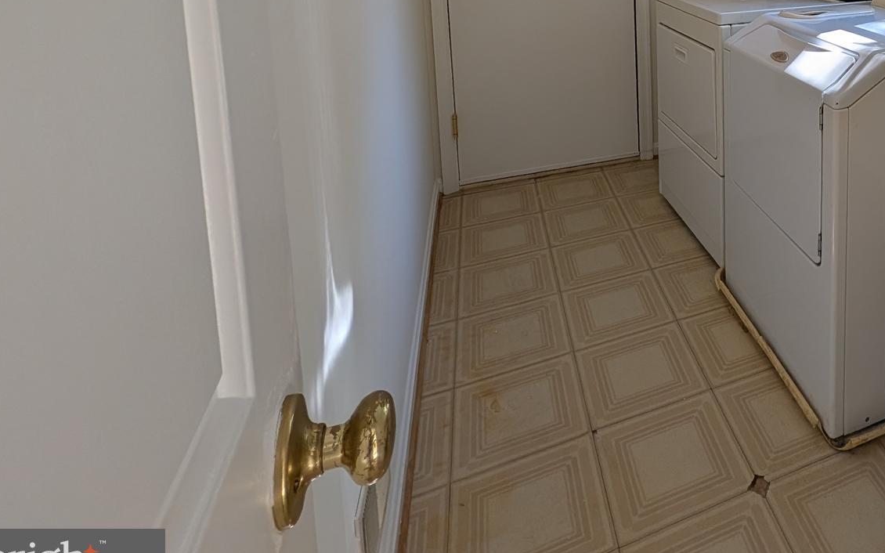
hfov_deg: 66.1
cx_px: 768
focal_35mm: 23
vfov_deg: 44.5
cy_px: -9
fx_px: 555
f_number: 1.7
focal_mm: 2.02
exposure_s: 1/378
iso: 62
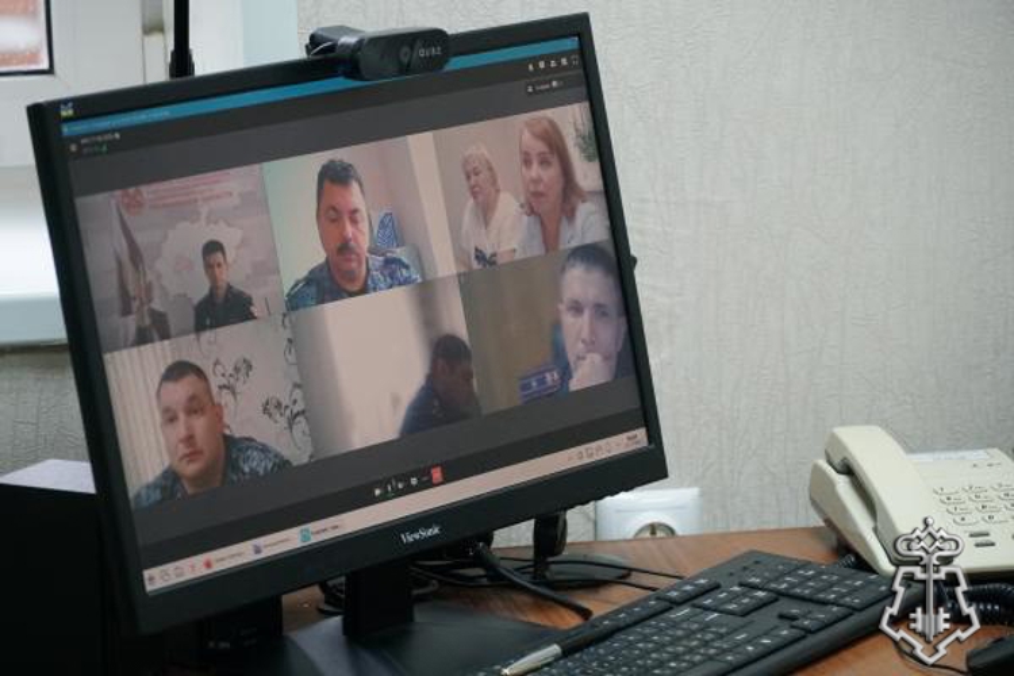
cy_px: 338
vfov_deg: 9.2
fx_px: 4182
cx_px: 507
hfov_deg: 13.8
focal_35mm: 148
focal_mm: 99
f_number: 5.6
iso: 2500
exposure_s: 1/160
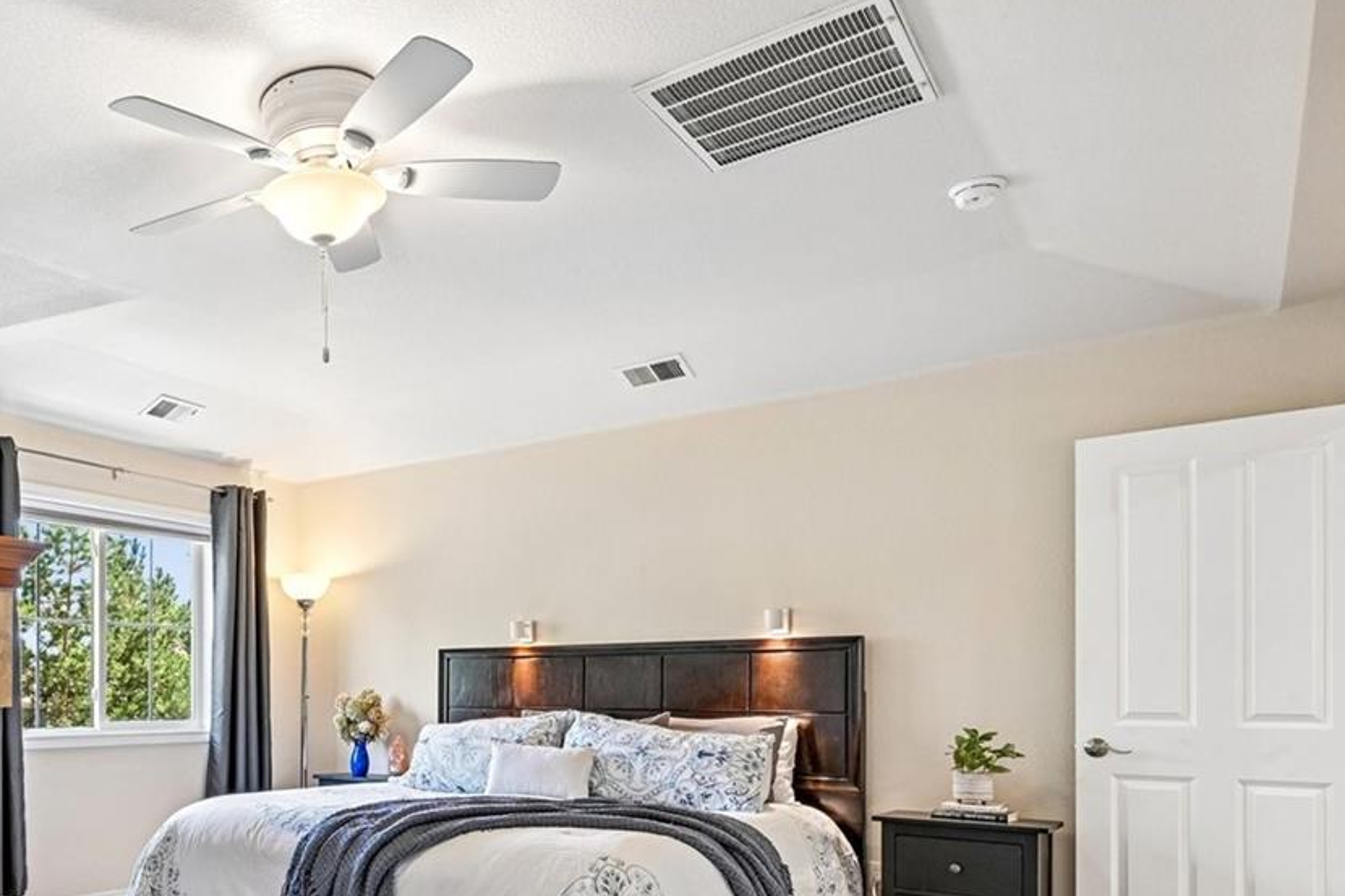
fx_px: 1008
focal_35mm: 27
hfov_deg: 61.1
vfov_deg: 46.2
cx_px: 245
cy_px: 674
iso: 280
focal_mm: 14
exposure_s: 1/15
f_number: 9
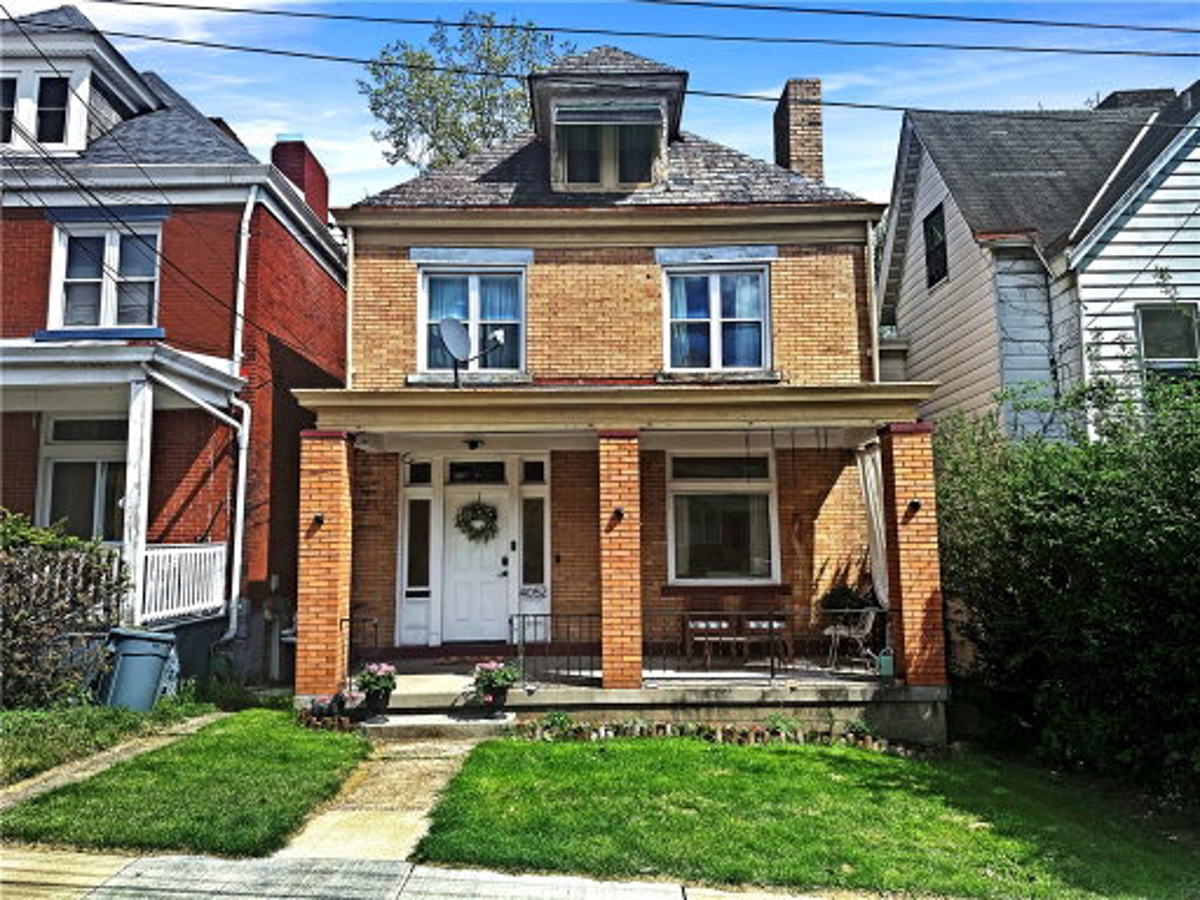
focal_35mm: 24
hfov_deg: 71.6
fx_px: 832
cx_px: 600
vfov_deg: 56.8
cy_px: 450
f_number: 1.78
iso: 80
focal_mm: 6.86
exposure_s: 1/3472
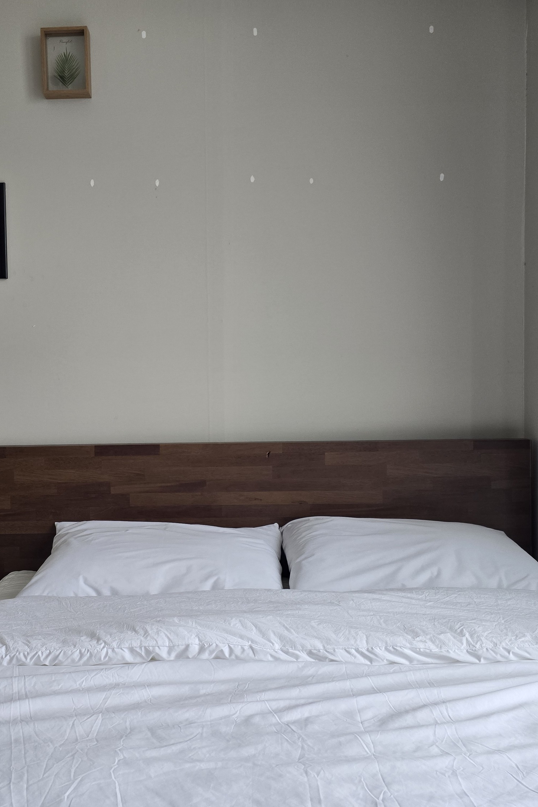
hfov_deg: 40.8
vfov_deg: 58.7
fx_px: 717
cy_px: 404
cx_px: 197
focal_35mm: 32
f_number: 1.7
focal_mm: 6.3
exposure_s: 1/180
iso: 160
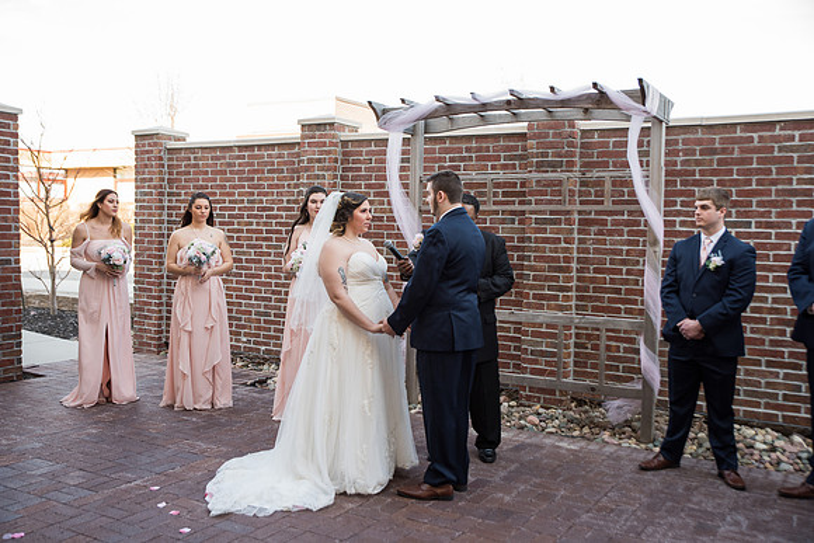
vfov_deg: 37.9
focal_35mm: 35
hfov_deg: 54.4
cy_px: 272
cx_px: 407
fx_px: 792
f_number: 3.5
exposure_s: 1/200
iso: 250
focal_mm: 35
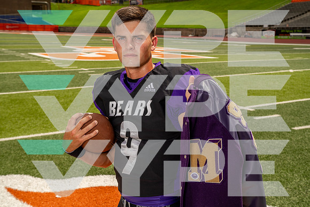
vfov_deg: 26.5
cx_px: 155
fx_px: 439
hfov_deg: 38.9
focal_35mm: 51
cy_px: 104
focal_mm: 51
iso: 100
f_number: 8
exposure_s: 1/160
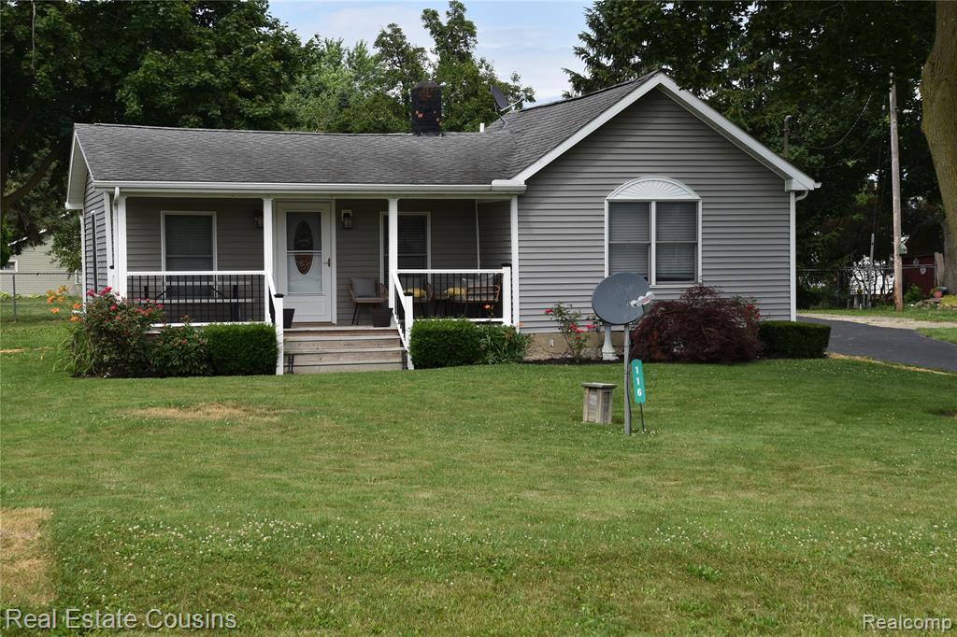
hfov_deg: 33.4
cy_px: 318
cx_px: 478
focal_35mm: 60
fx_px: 1594
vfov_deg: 22.6
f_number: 8
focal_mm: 40
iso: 110
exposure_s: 1/250
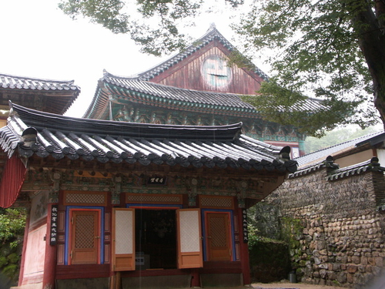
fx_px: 512
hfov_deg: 41.2
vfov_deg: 31.5
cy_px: 144
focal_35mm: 46
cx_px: 192
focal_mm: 12.06
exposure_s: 1/25
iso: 100
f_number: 7.1
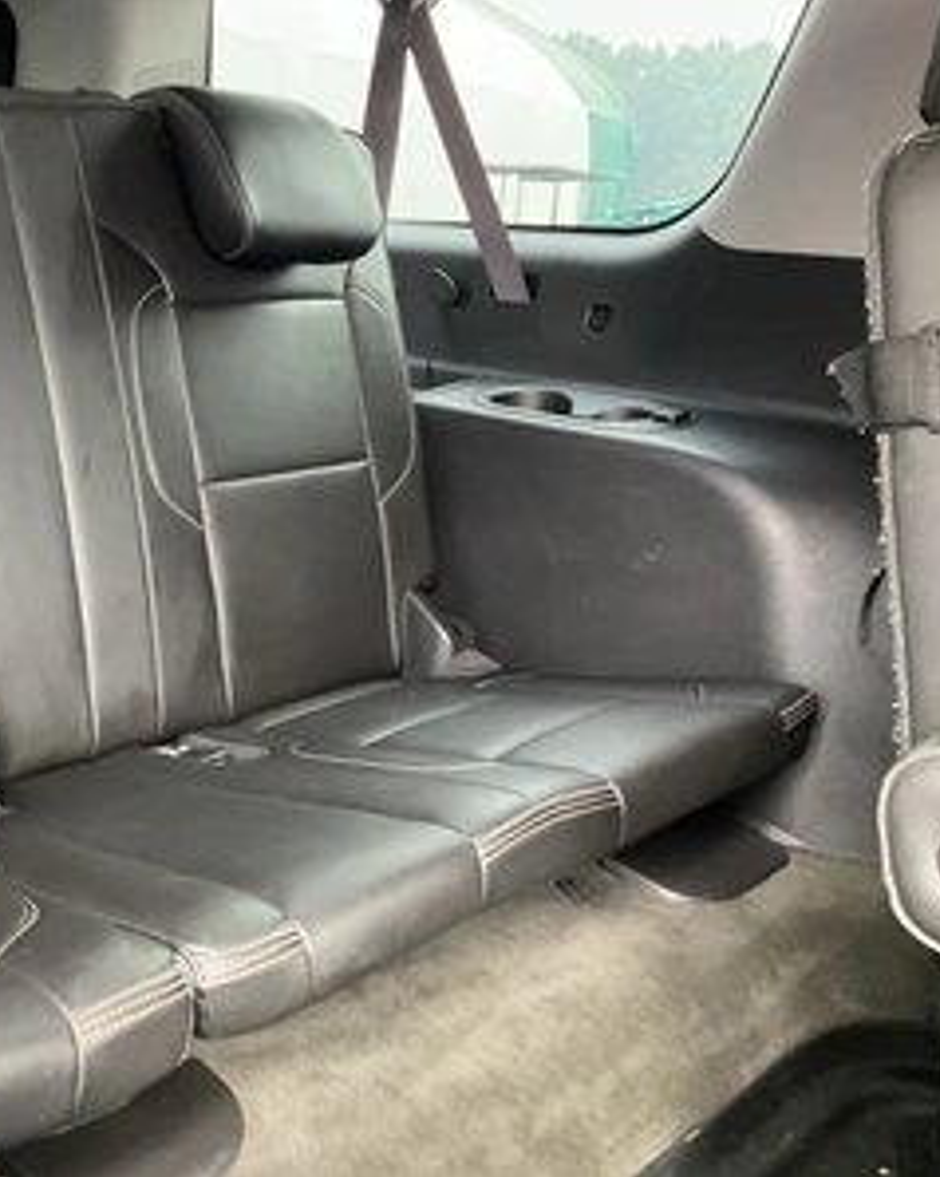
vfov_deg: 48.0
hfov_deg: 37.5
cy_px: 588
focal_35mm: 38
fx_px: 1323
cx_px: 166
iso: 320
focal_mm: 3
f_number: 1.8
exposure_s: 1/40
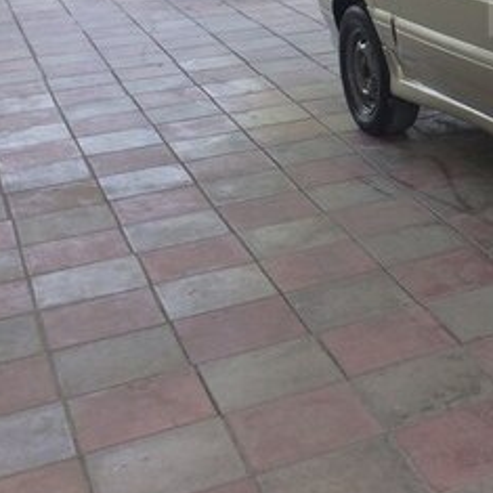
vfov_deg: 23.1
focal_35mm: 72
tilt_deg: -13.3
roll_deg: -0.1
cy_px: 5
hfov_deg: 21.2
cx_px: 686
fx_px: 1160
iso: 32
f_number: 2.2
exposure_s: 1/138
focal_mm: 4.15
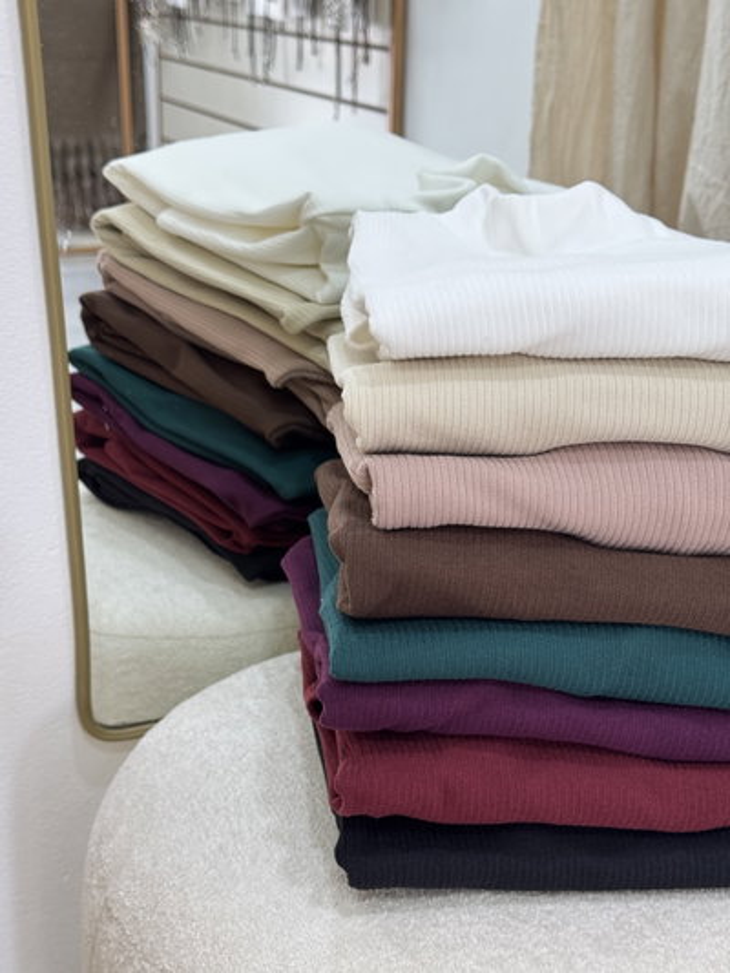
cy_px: 486
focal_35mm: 48
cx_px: 365
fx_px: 1349
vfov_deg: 39.6
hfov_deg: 30.3
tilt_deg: -21.1
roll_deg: +0.0
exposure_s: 1/33
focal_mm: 6.76
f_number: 1.78
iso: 250
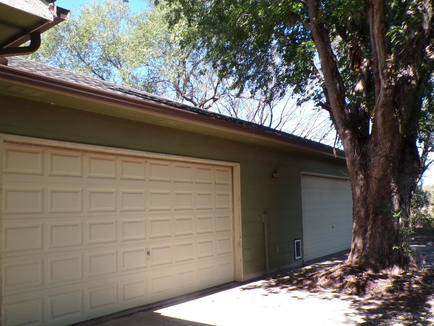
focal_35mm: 34
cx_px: 227
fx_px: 426
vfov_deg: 41.7
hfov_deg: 53.9
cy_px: 179
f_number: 4.4
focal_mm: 4.3
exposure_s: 1/140
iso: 100
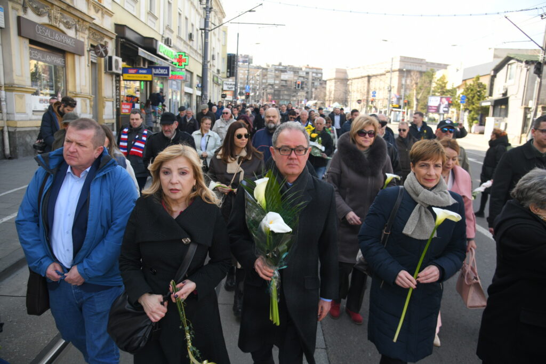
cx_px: 273
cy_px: 182
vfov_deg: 53.1
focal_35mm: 24
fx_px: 364
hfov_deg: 73.7
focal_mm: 24
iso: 200
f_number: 4
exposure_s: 1/320
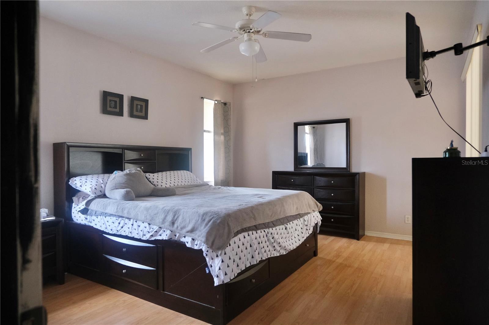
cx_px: 244
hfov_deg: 76.1
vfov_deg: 55.1
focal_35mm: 23
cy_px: 162
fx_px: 312
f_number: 3.5
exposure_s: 1/100
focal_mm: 15
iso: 2500
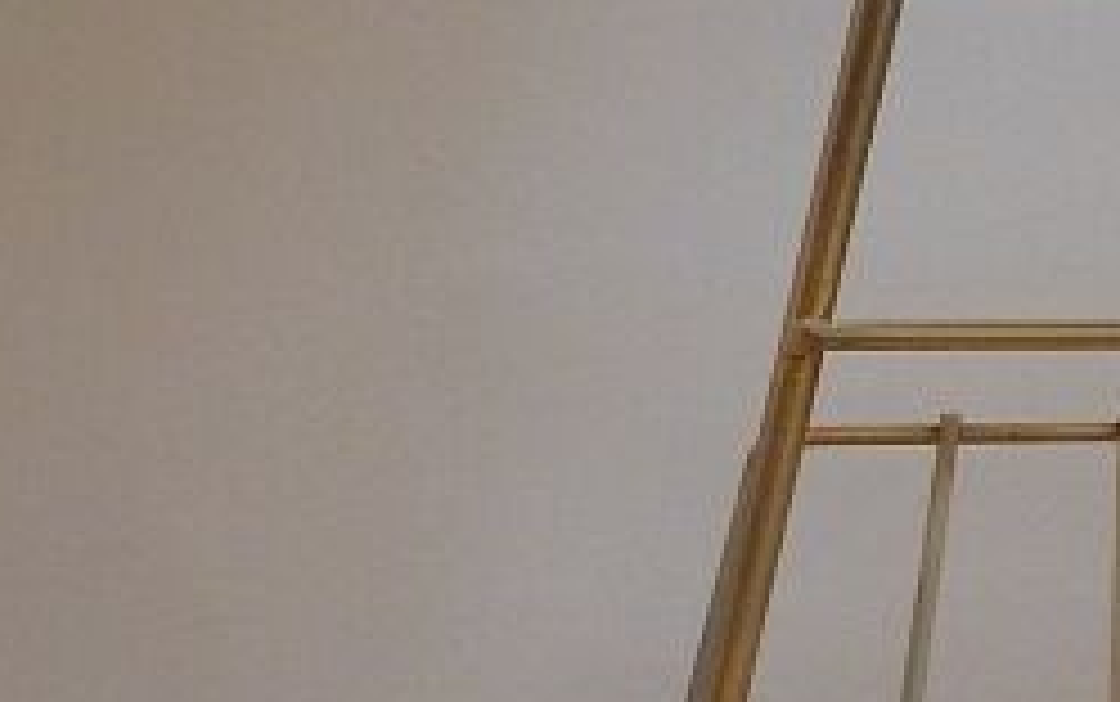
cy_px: 99
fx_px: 3849
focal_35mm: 126
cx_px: 1183
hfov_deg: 16.1
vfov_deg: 10.4
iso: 320
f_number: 3.6
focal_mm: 6.1
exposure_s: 1/30
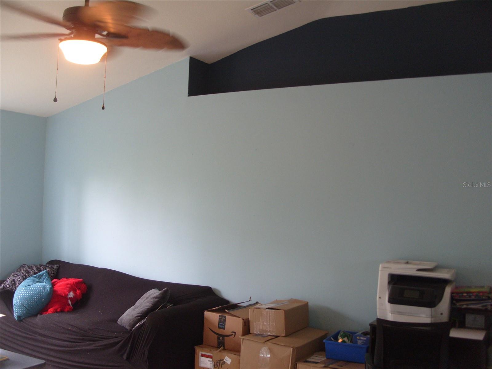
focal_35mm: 35
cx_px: 246
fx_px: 497
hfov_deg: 52.6
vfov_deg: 40.7
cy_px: 184
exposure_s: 1/45
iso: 160
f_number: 2.8
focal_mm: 7.8
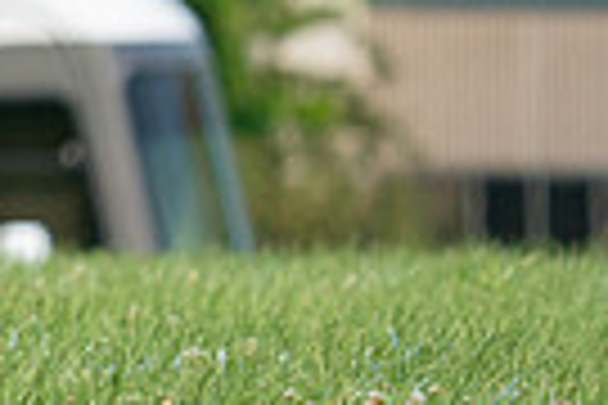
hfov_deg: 1.6
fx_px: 21785
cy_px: -443
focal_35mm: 1290
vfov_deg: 1.1
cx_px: -635
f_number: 6.3
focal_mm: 300
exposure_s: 1/4000
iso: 1000
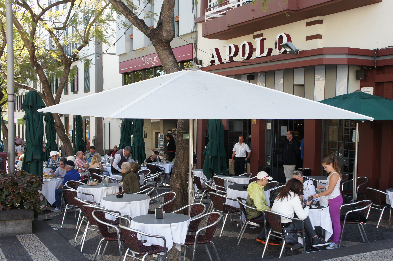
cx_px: 220
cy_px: 146
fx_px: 464
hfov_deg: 45.8
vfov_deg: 31.4
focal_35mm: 43
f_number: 6.3
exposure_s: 1/100
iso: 200
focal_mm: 25
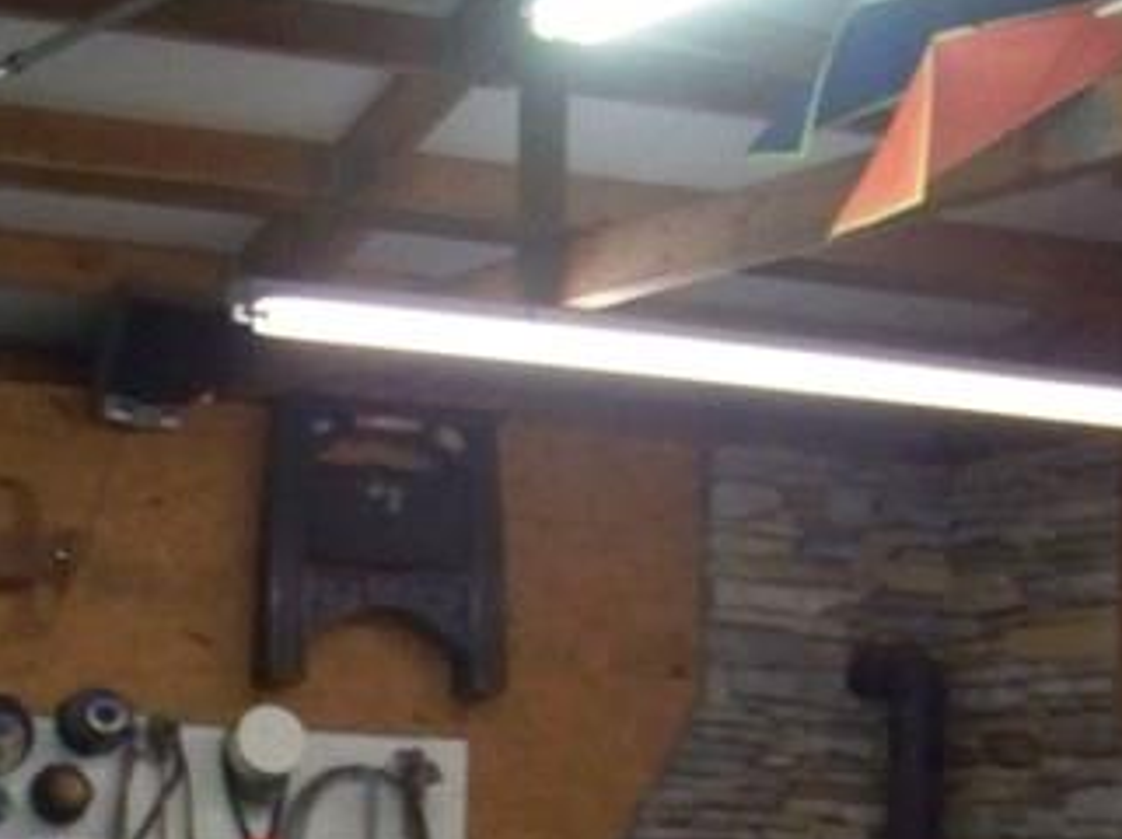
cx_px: 468
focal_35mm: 115
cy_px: 801
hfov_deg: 17.1
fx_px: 3723
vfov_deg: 12.7
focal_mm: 5.85
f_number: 2.8
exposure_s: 1/30
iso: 400
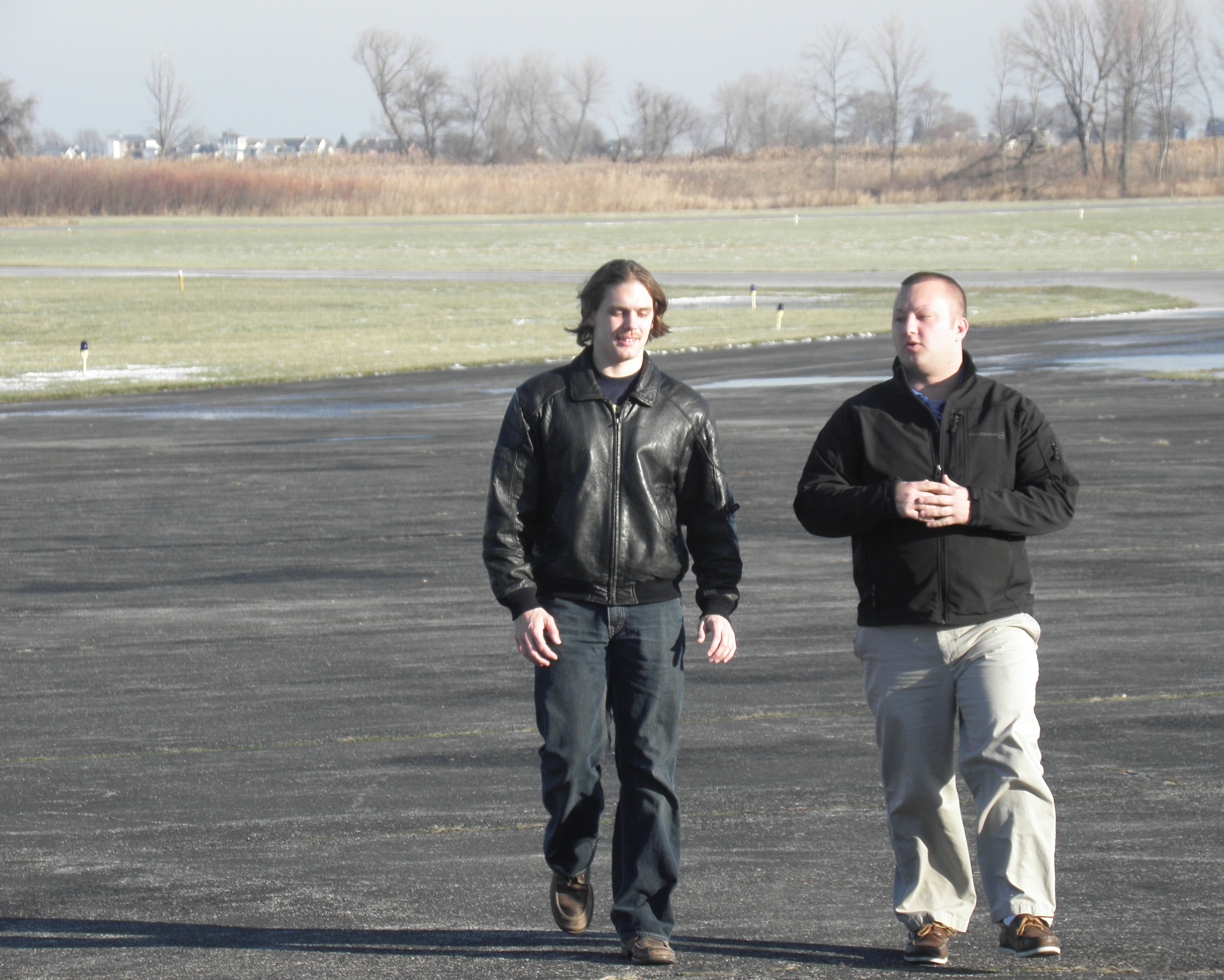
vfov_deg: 7.8
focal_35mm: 199
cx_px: 632
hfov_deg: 9.7
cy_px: 490
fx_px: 7209
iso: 80
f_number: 4.5
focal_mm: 33.86
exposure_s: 1/200
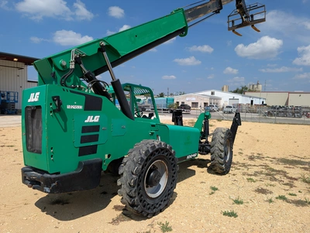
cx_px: 155
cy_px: 116
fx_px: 215
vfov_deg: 56.9
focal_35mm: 24
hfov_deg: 71.5
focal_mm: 6.9
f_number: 1.68
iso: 21
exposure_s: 1/1727
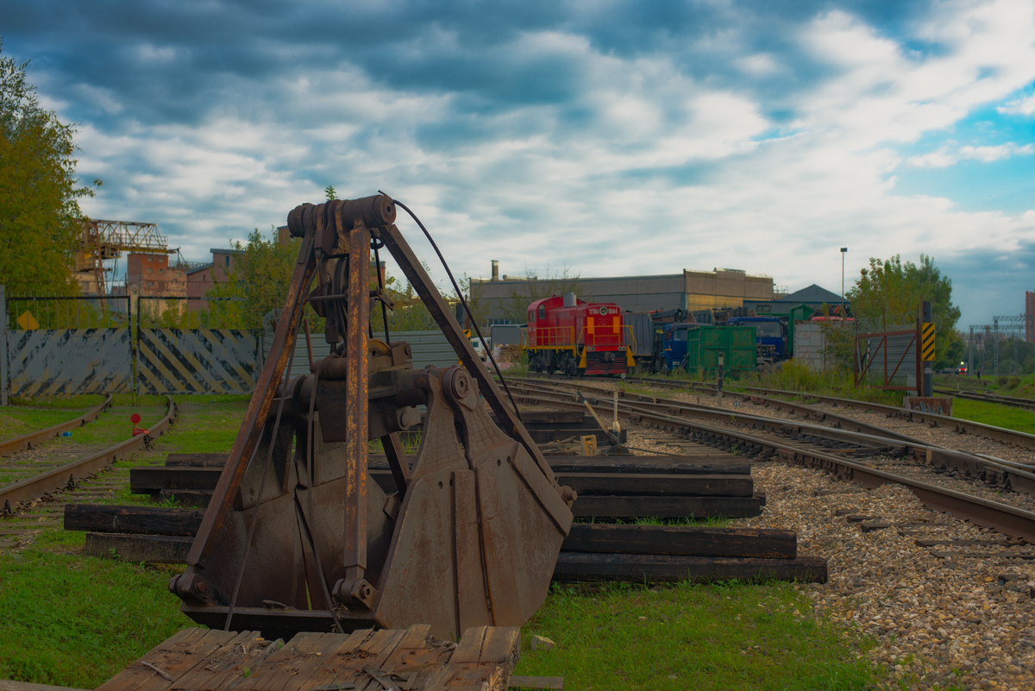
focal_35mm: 50
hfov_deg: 39.6
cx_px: 518
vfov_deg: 27.0
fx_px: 1438
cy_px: 346
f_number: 5.6
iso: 100
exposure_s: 1/200
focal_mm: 50
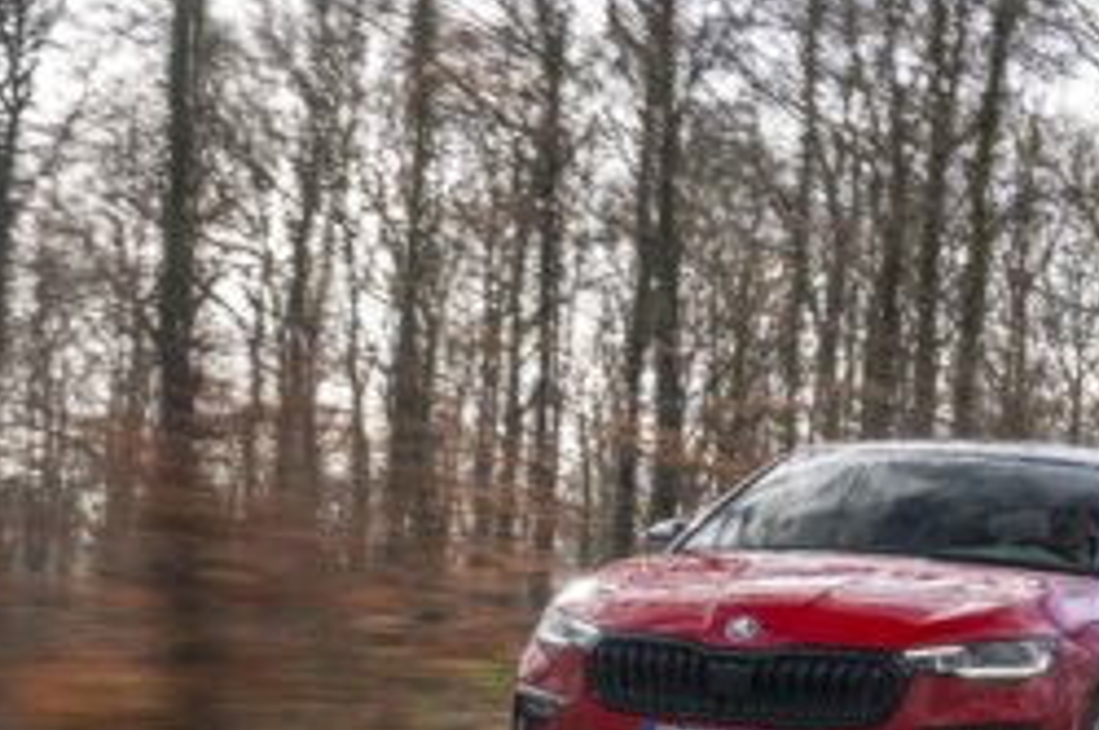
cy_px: 352
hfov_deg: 20.4
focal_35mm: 100
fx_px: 3049
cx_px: 499
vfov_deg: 13.6
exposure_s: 1/20
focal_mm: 45
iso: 32
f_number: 7.1
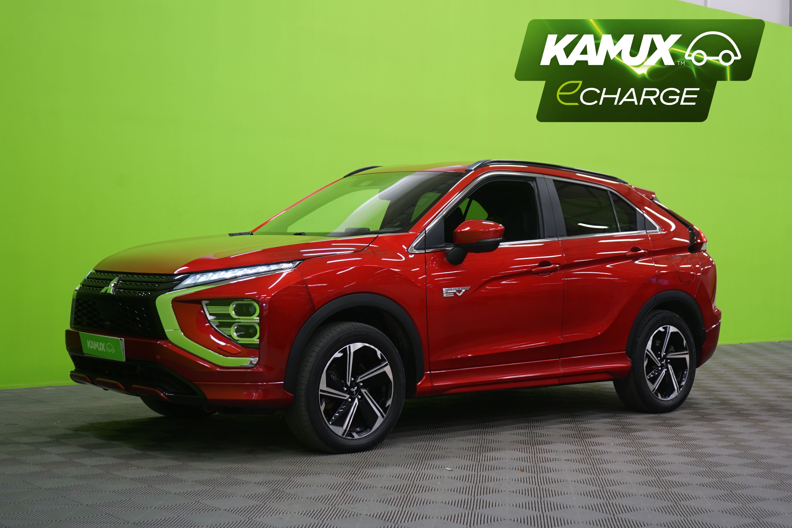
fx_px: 1144
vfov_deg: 26.0
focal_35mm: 52
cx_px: 397
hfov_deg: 38.2
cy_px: 259
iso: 400
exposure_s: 1/8
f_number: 5
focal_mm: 51
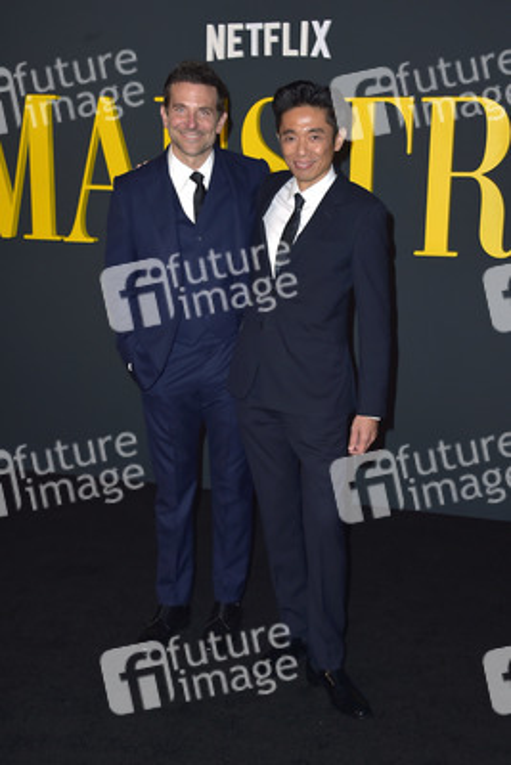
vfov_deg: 41.1
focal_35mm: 48
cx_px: 256
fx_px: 1021
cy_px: 382
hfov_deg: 28.1
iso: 320
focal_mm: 48
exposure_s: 1/250
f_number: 6.3
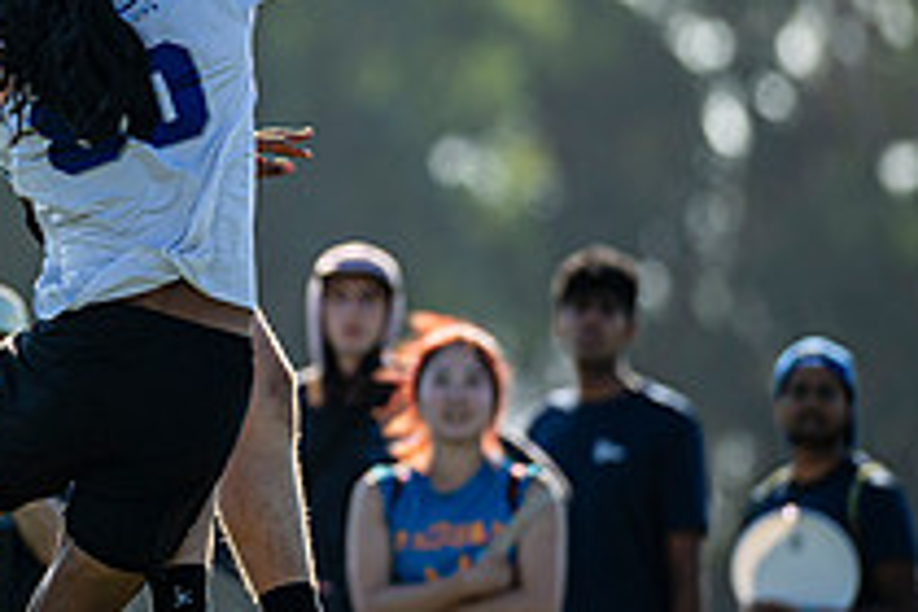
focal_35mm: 783
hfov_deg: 2.6
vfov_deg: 1.8
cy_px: 133
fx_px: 19965
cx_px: -22
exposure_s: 1/1250
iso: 110
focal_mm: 240
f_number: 3.2
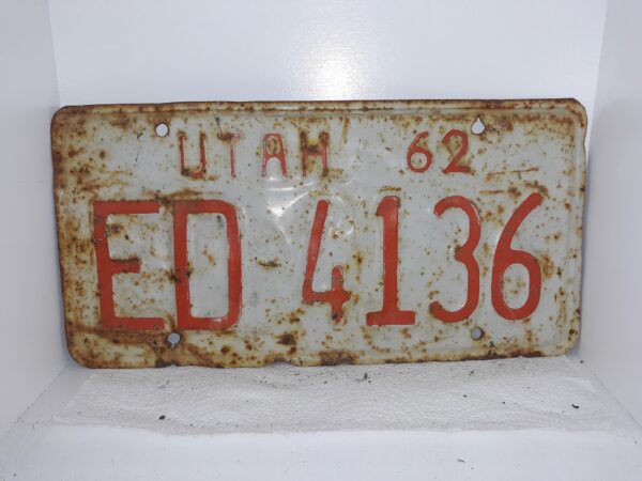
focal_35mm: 28
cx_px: 321
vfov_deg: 49.7
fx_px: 519
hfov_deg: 63.4
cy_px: 240
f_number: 1.7
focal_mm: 3.7
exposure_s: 1/155
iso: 40
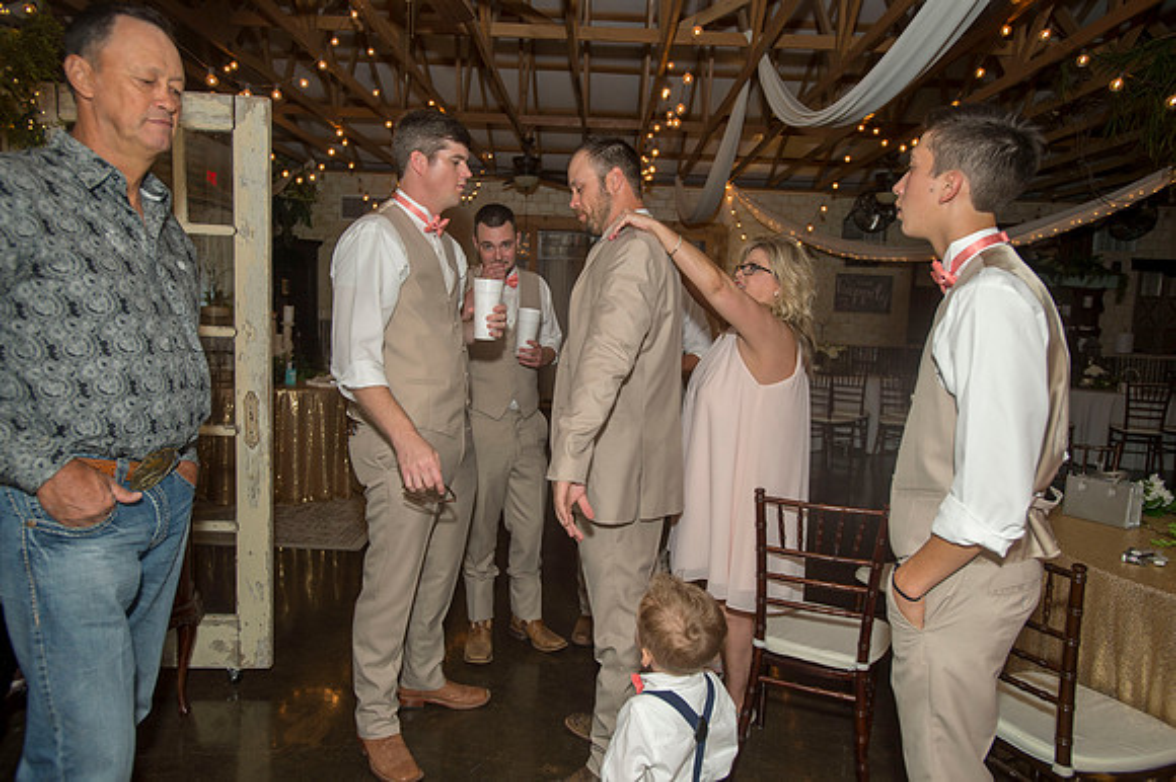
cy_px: 391
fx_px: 816
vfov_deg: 51.2
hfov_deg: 71.5
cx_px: 588
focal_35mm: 25
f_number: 3.5
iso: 200
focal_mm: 25
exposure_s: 1/100
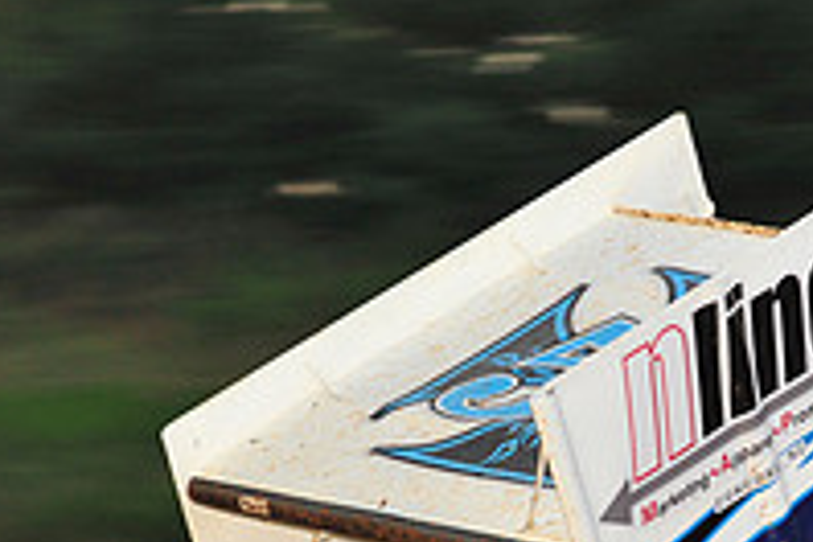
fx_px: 10229
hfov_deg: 4.5
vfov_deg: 3.0
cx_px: 641
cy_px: 542
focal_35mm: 453
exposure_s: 1/320
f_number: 7.1
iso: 1000
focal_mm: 155
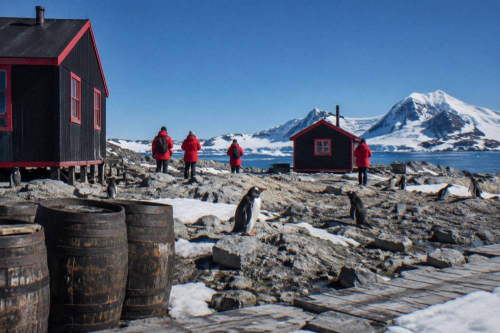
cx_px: 250
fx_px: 486
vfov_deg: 37.8
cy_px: 166
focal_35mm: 35
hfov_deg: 54.5
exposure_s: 1/320
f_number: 5.6
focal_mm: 35
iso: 200
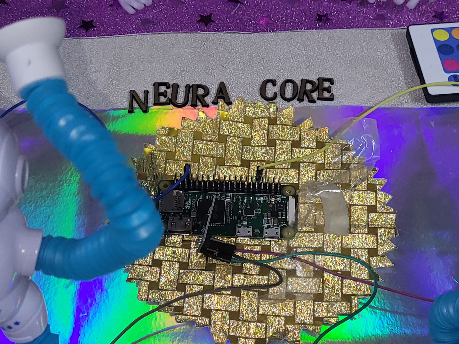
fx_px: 345
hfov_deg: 67.3
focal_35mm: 26
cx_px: 230
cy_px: 172
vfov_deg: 53.1
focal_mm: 5.4
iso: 100
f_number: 1.8
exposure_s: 1/25
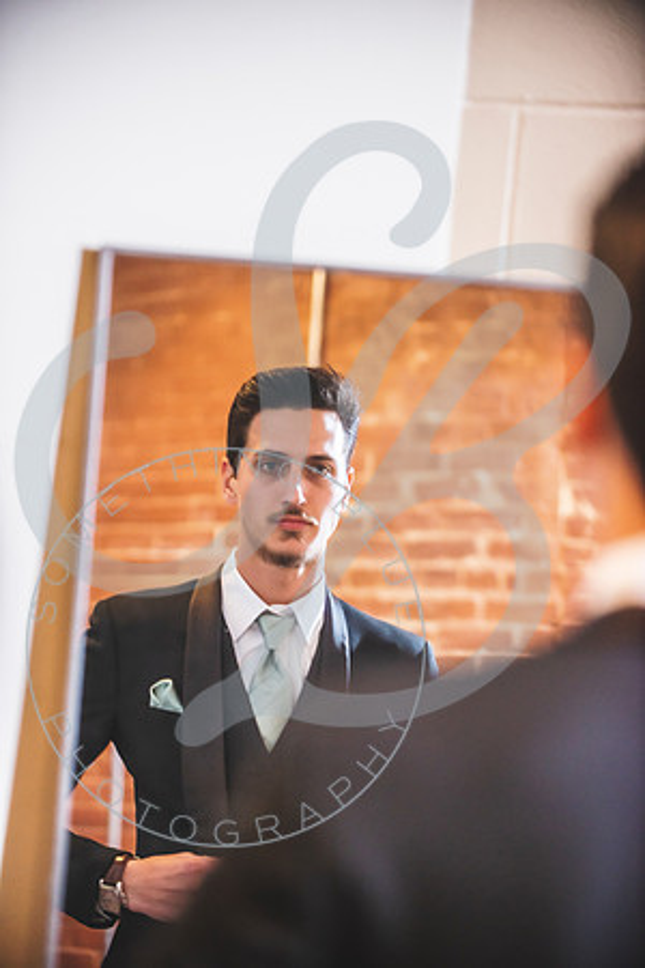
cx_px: 322
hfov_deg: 11.8
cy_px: 484
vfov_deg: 17.6
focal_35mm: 116
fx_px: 3117
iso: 1000
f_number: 2.8
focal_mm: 116
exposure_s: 1/200
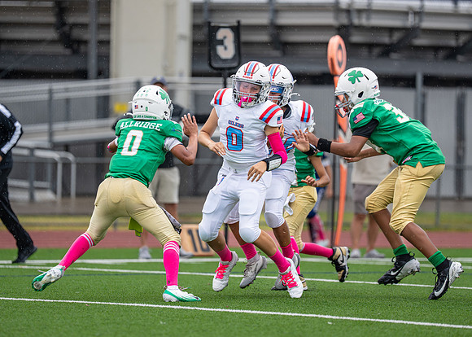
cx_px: 237
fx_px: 3012
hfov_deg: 9.0
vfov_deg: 6.4
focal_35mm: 225
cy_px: 151
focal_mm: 175
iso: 400
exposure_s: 1/1000
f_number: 2.8
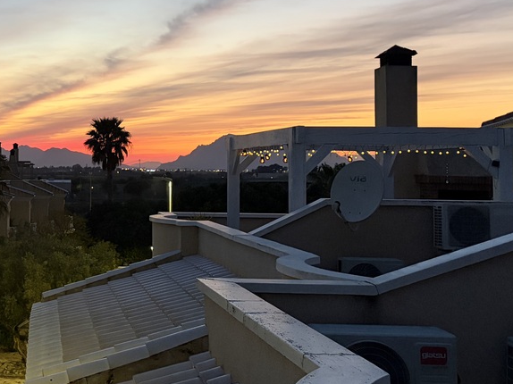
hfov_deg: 31.2
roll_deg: -0.7
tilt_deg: +2.3
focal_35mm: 58
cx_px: 22
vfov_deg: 25.1
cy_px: 129
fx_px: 859
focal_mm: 5.96
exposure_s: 1/58
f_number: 1.6
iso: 500
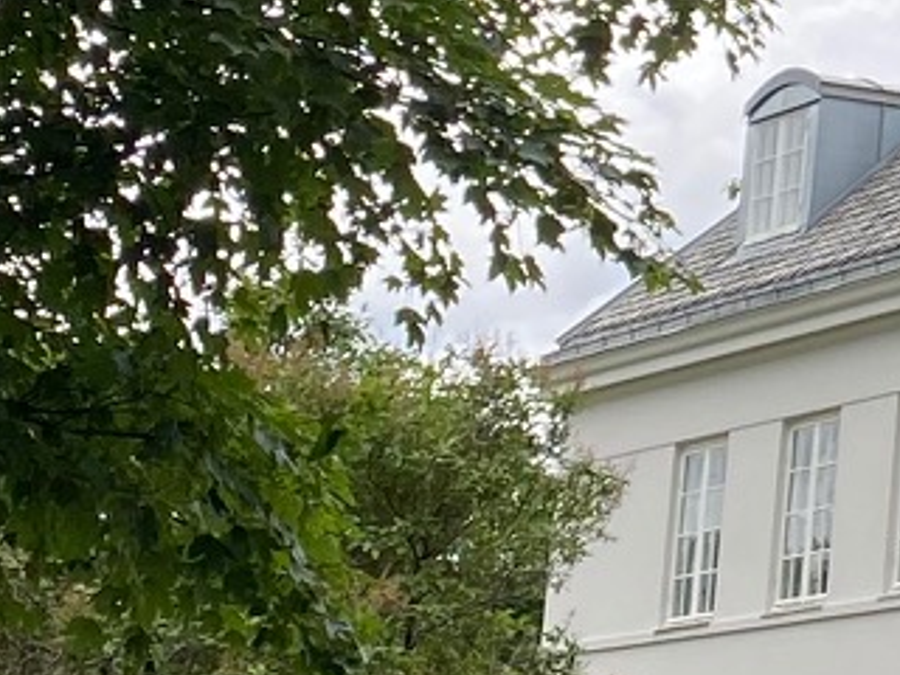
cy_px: -132
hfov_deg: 11.3
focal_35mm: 164
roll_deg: -2.1
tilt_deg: +16.0
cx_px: 1555
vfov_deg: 8.9
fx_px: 4264
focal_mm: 4.25
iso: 32
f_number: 1.8
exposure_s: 1/827
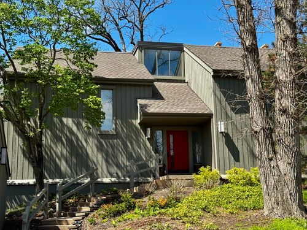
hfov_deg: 39.7
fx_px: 426
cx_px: 154
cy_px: 115
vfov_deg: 30.3
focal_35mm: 48
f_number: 1.78
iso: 64
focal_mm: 6.76
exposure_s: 1/2415
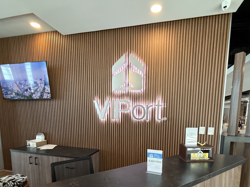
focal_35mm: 19
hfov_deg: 84.5
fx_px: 137
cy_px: 126
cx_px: 134
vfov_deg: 66.6
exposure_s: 1/60
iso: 200
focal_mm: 2.22
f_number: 2.2
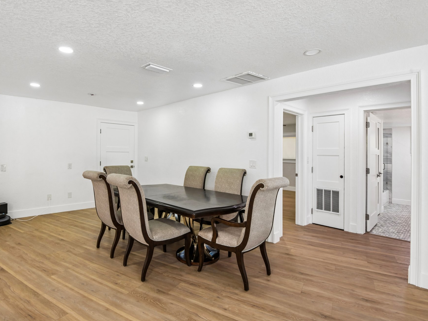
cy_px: 157
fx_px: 223
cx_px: 193
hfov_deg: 87.5
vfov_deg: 71.6
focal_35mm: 18
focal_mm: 16
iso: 400
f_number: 8
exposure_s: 1/25
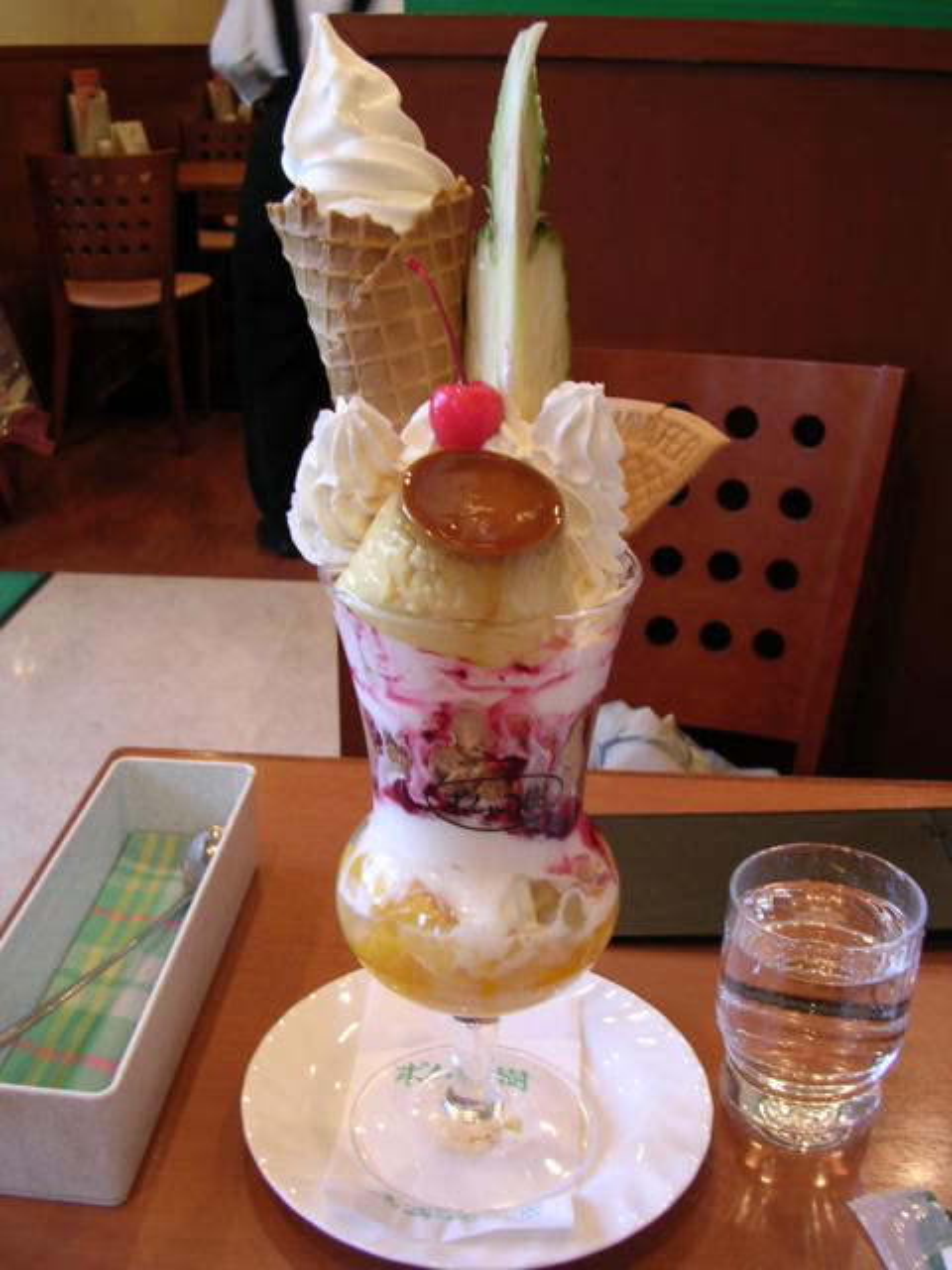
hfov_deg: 37.7
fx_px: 1393
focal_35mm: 38
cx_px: 476
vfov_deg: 49.0
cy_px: 635
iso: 100
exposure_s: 1/12
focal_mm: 5.8
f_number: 2.8
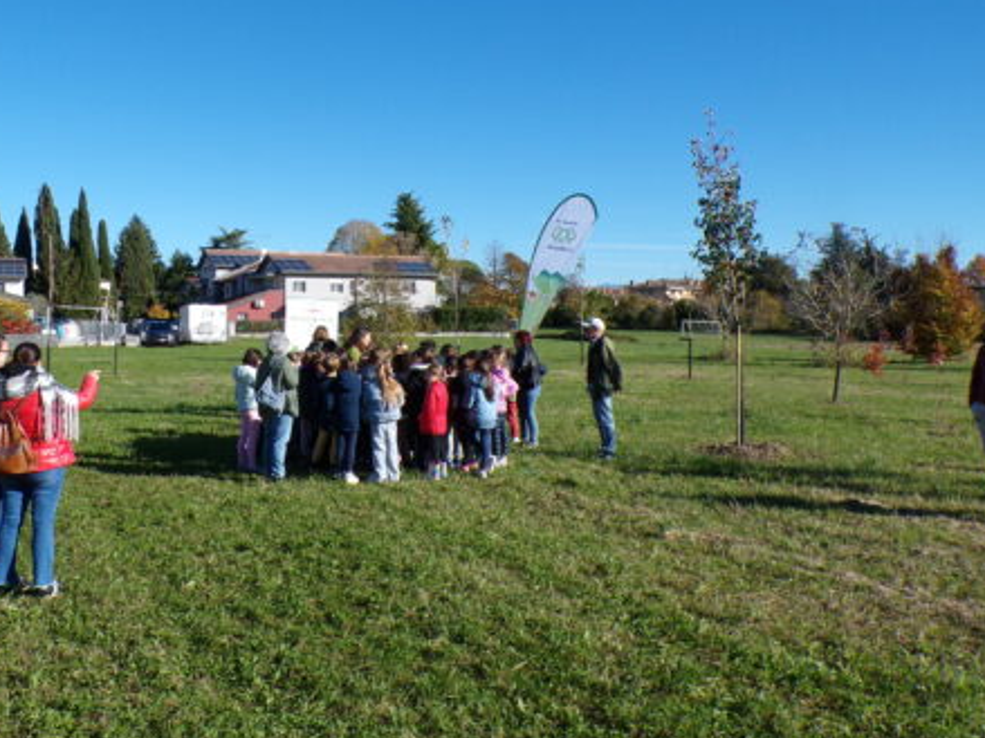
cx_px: 397
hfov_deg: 52.3
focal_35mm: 35
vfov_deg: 40.6
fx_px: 996
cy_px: 330
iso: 100
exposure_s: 1/550
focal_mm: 4.3
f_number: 4.4
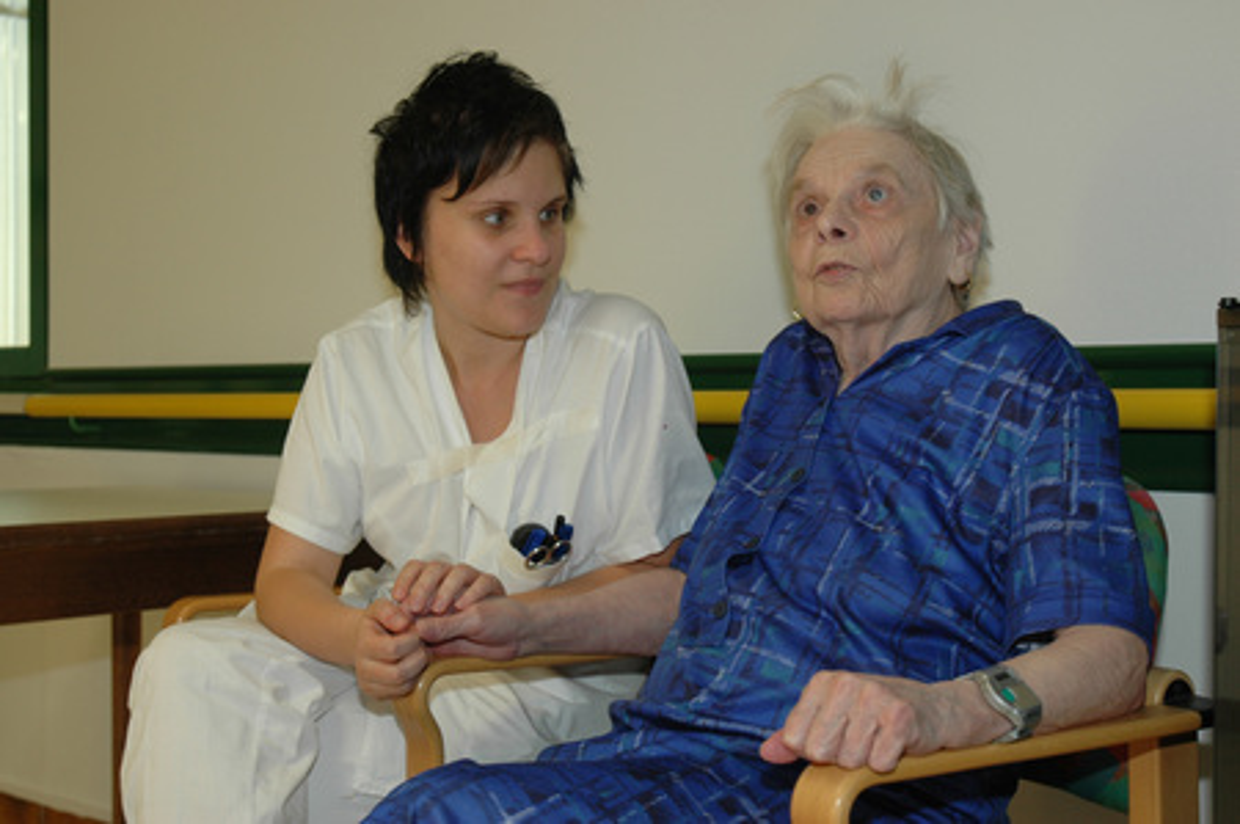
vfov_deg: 28.0
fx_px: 1652
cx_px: 620
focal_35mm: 48
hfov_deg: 41.2
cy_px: 412
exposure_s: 1/80
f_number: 5
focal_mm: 32
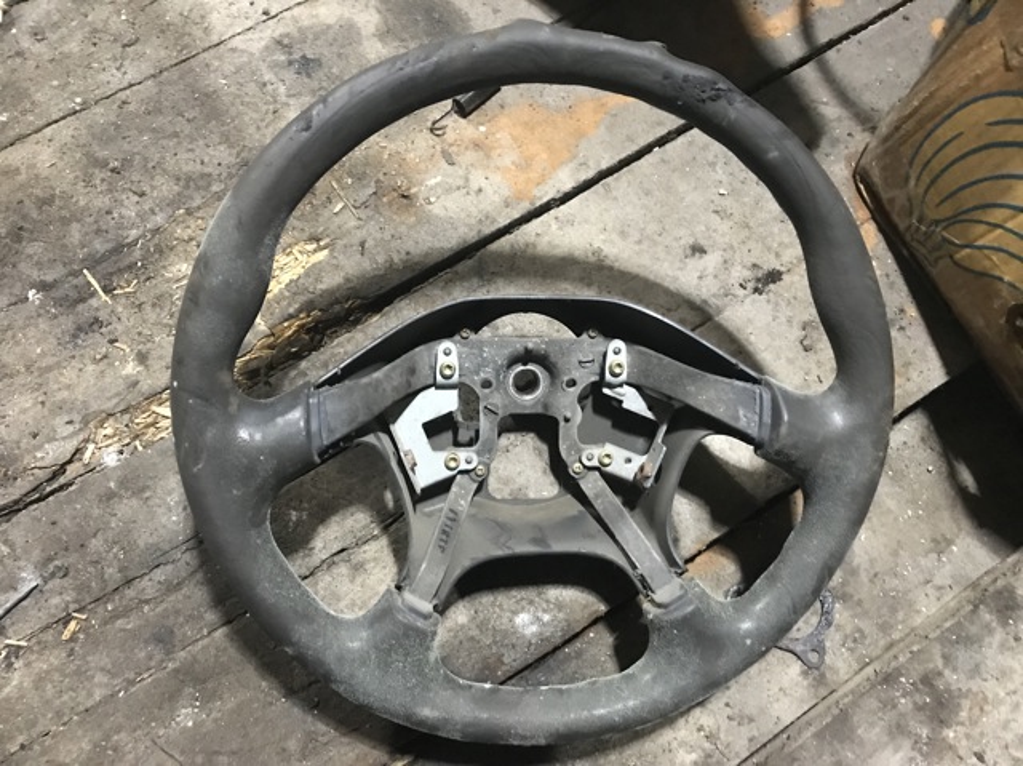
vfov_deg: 49.7
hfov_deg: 63.5
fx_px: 827
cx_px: 512
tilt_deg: -72.5
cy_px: 383
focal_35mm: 28
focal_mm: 3.99
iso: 100
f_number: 1.8
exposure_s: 1/6
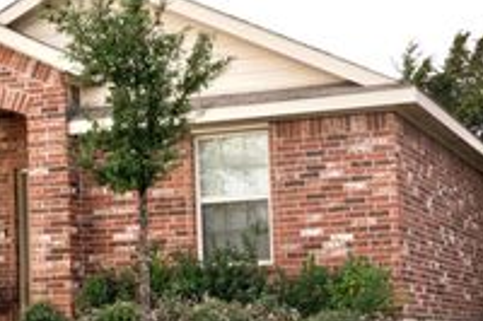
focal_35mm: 105
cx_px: 22
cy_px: 204
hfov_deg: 19.0
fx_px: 1408
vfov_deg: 13.0
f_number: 22
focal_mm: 42
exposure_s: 1/15
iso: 320
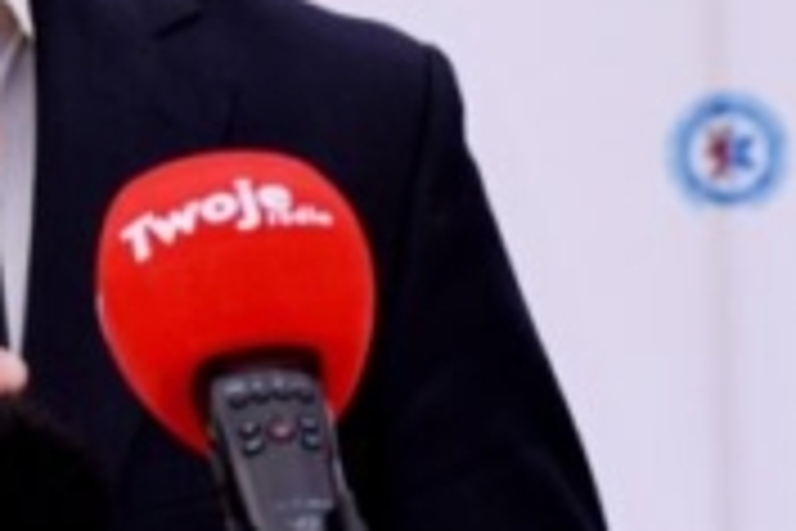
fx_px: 14371
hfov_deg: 3.2
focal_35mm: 650
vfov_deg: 2.1
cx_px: -94
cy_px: 45
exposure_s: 1/1600
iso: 400
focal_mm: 120
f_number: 5.6
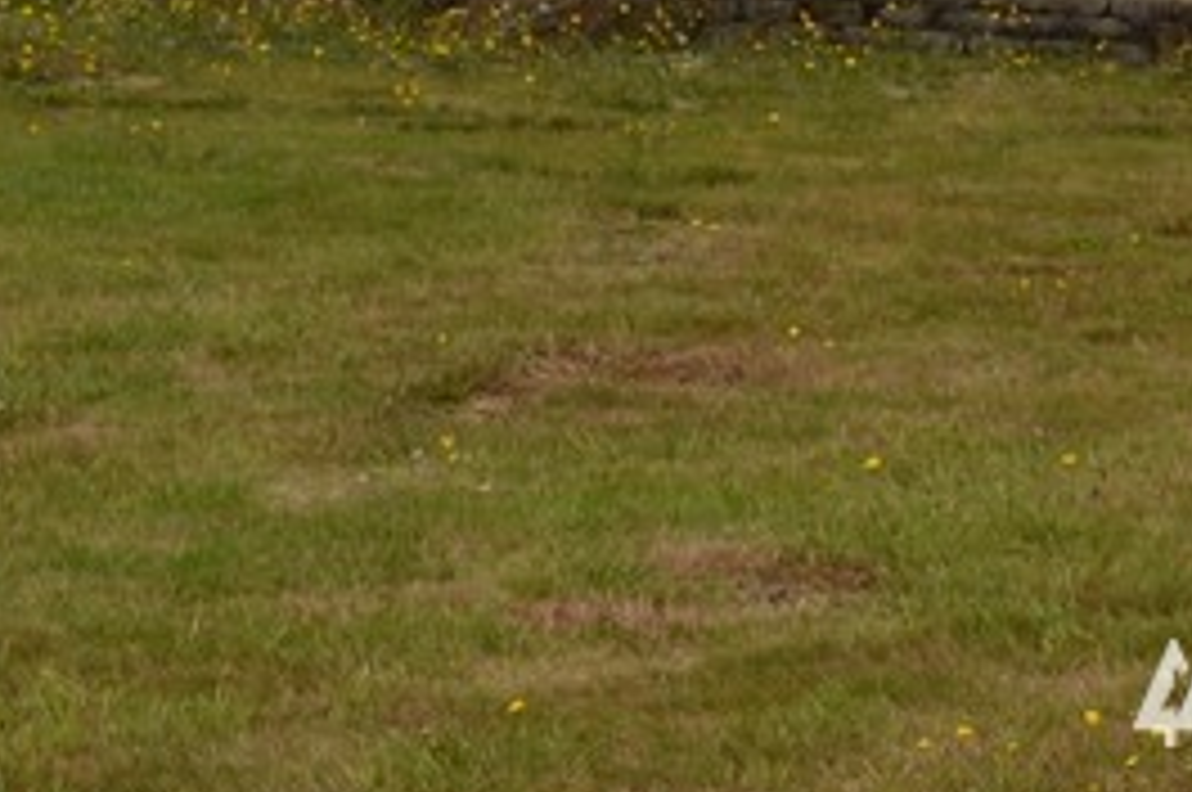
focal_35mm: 123
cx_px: 1388
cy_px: -760
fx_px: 4068
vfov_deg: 10.3
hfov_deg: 16.1
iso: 100
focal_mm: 20
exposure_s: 1/200
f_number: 7.1
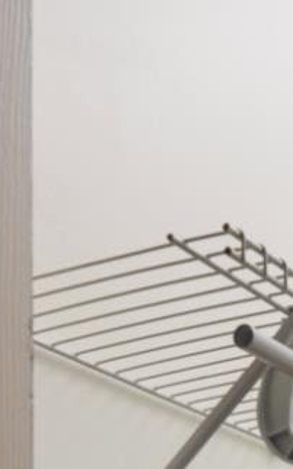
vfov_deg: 22.1
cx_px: 637
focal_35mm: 76
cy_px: 715
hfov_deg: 13.8
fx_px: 972
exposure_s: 1/2.5
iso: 100
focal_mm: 16
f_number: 8
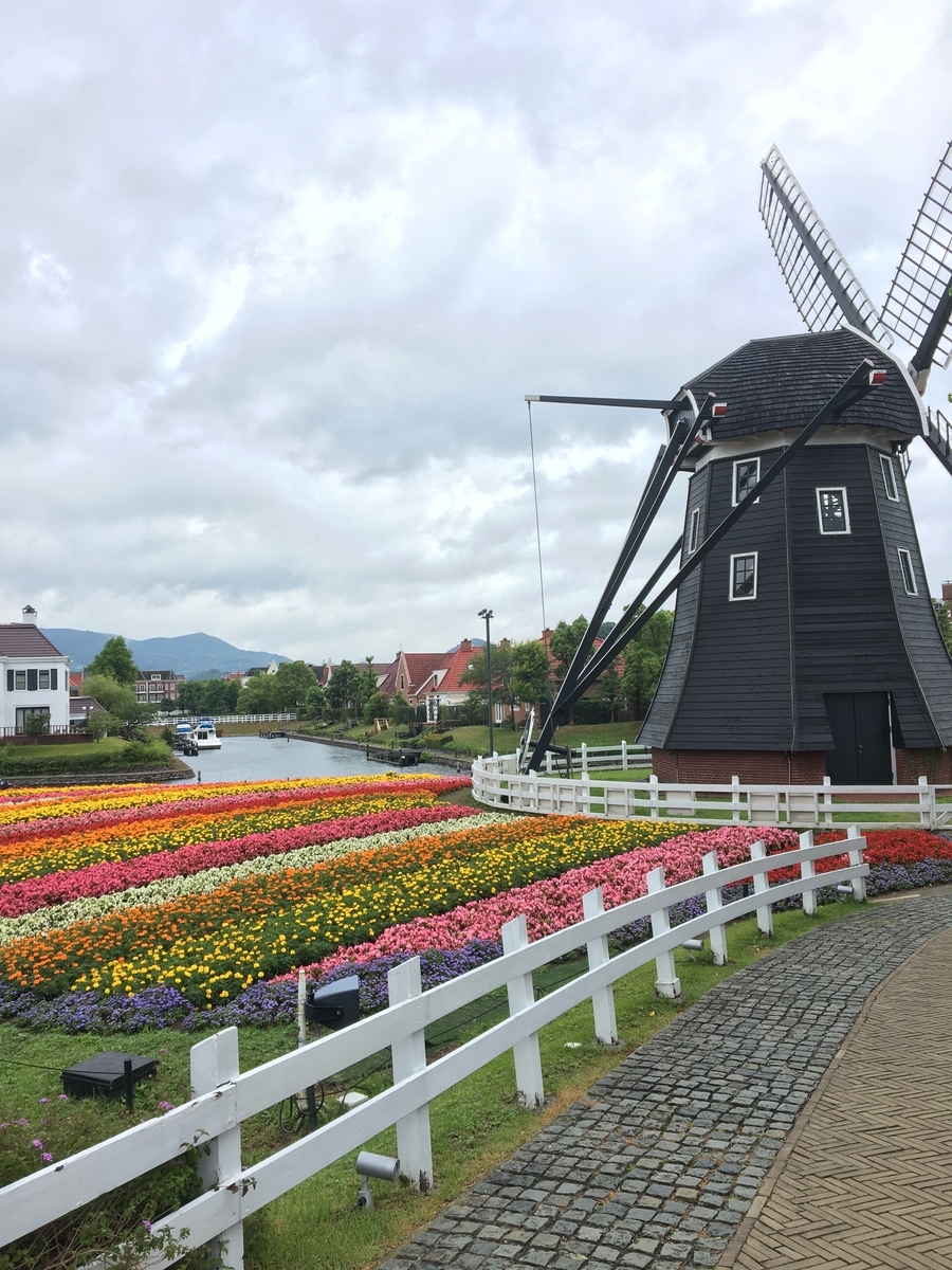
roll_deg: +0.7
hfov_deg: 48.2
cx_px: 476
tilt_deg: +3.6
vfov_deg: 61.7
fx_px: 1063
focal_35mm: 29
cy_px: 635
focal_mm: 4.15
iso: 25
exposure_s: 1/450
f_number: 2.2
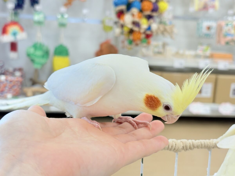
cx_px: 118
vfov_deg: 28.0
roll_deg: -3.0
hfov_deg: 36.8
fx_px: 353
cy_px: 88
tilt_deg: -10.3
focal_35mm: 52
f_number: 1.6
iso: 32
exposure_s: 1/50
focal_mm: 5.96
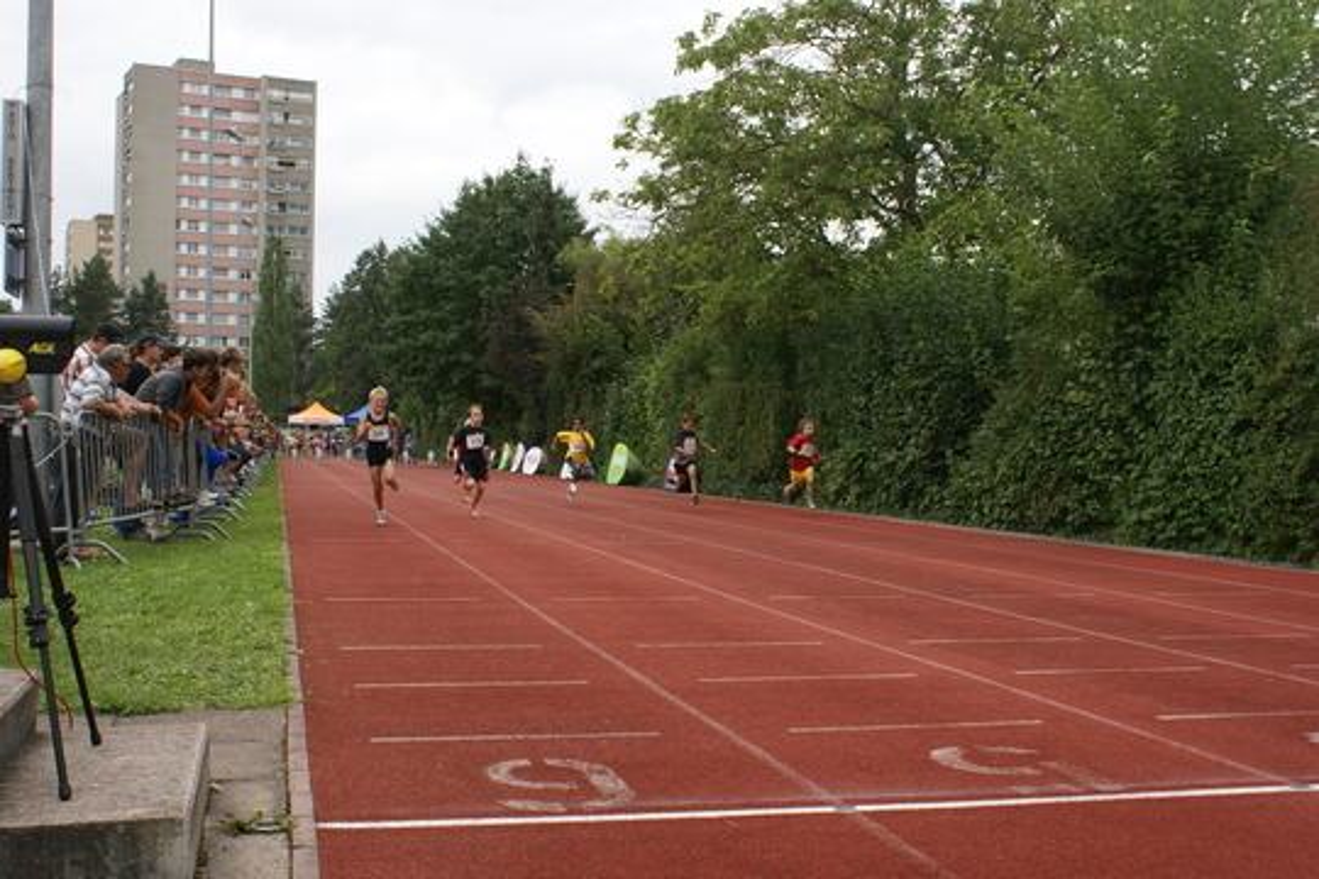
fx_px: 1429
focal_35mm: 39
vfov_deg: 34.2
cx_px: 660
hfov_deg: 49.6
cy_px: 440
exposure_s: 1/200
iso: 100
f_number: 6.3
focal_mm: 26
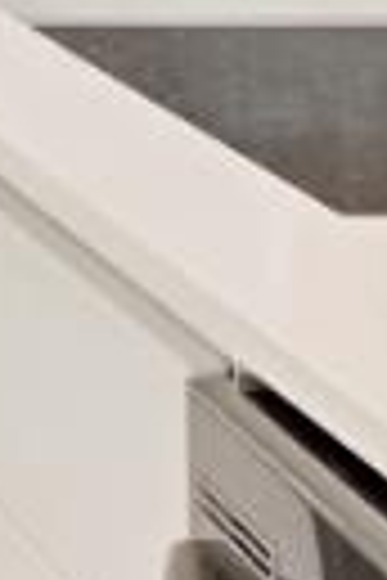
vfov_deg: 8.1
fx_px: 3934
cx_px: -868
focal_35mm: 244
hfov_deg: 5.3
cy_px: -528
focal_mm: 21
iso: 640
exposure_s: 1/20
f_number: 7.1
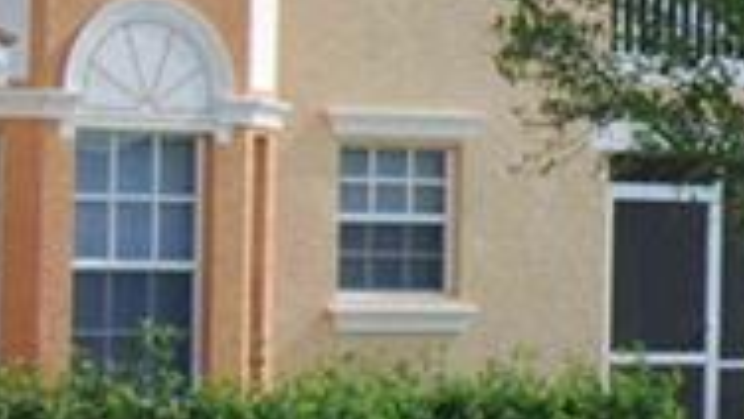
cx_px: 1816
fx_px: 5228
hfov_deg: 7.6
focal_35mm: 265
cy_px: -16
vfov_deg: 4.6
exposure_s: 1/200
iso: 100
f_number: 7.1
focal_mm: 31
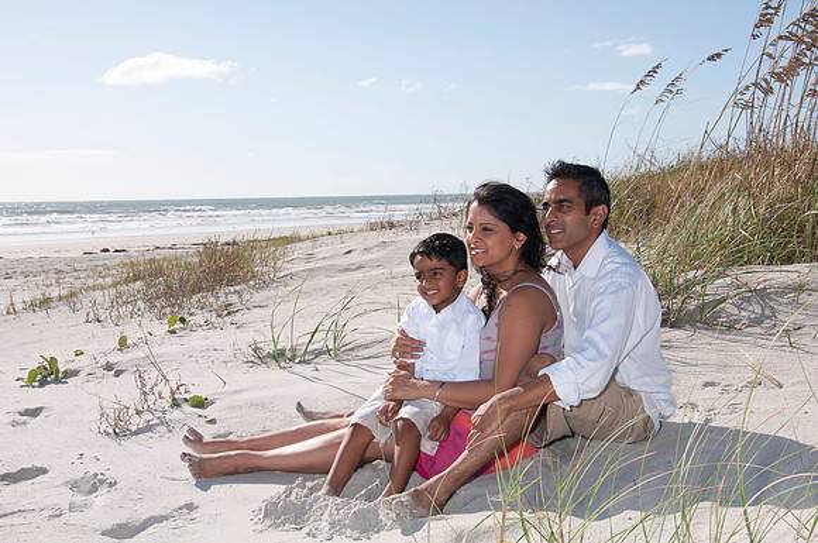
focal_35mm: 51
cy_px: 272
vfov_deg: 26.4
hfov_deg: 38.9
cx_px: 409
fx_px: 1157
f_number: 11
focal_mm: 34
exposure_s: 1/250
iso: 100
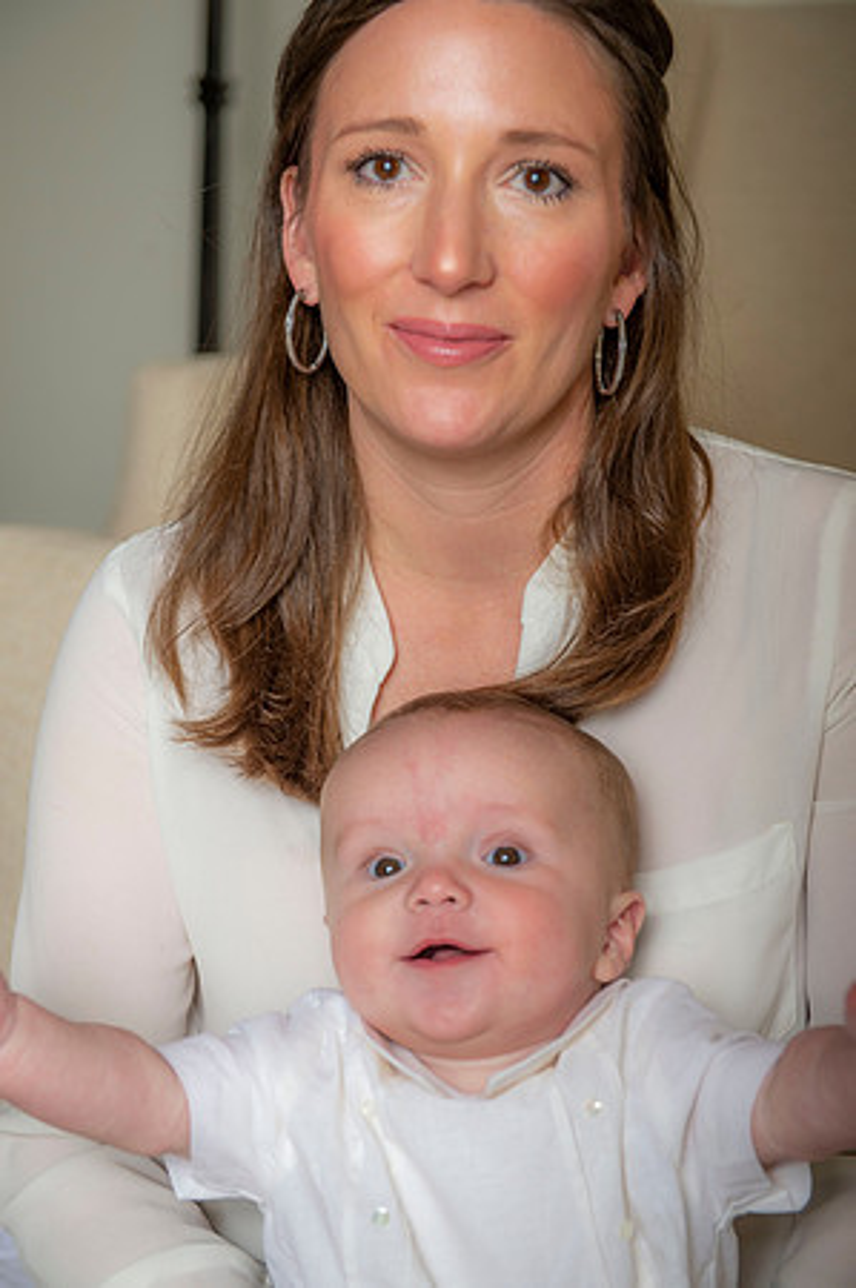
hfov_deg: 19.4
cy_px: 644
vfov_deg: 28.9
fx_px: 2502
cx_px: 428
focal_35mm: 70
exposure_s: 1/200
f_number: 5
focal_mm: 70
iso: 200
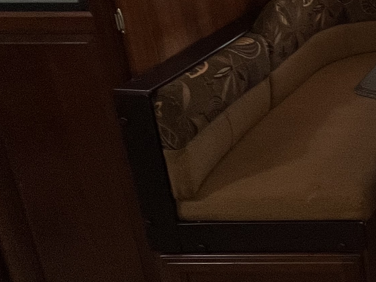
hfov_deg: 28.7
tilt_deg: -15.4
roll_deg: +0.2
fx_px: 510
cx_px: 543
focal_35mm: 47
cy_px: -1
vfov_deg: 28.9
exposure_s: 1/94
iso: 250
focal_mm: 1.57
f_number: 1.8
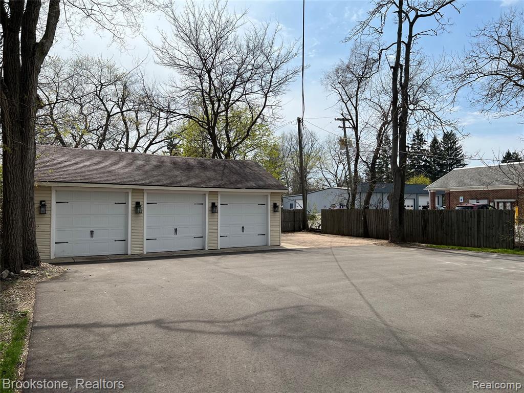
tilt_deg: +0.3
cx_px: 262
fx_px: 394
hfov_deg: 67.3
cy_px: 196
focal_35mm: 26
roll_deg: -0.4
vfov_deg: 53.1
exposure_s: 1/6993
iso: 50
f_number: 1.5
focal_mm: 5.7
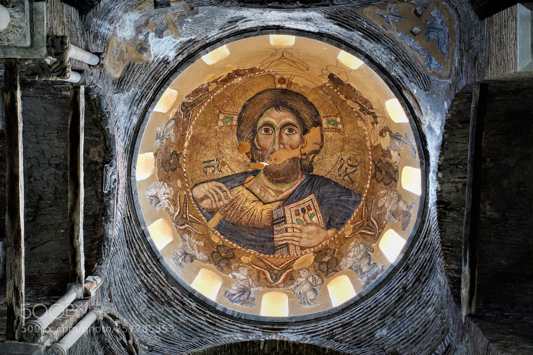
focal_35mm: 49
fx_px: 725
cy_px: 178
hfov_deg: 40.4
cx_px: 266
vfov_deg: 27.5
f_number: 2.8
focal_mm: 17.9
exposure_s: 1/30
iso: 800
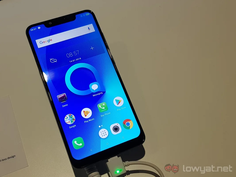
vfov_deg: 53.1
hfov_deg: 67.3
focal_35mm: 26
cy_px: 88
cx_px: 118
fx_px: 177
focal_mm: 4.2
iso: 64
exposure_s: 1/100
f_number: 1.7
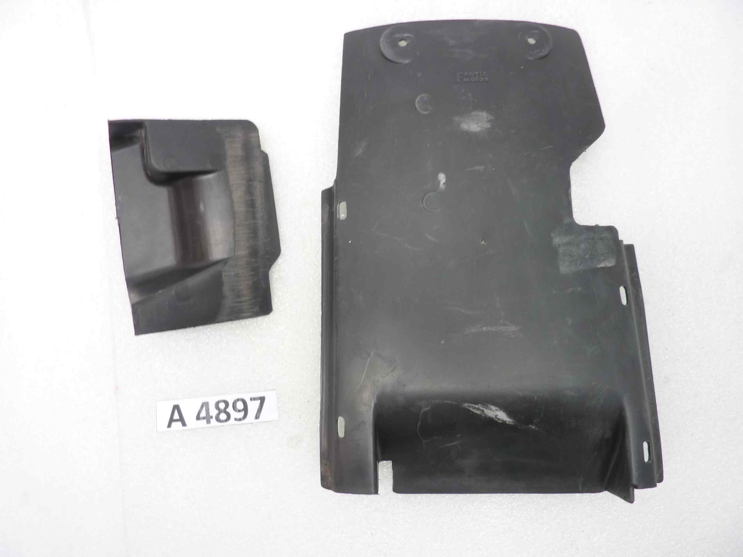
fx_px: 537
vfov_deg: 54.9
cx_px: 372
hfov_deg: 69.4
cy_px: 278
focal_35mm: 25
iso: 125
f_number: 3.3
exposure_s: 1/8
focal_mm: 4.1
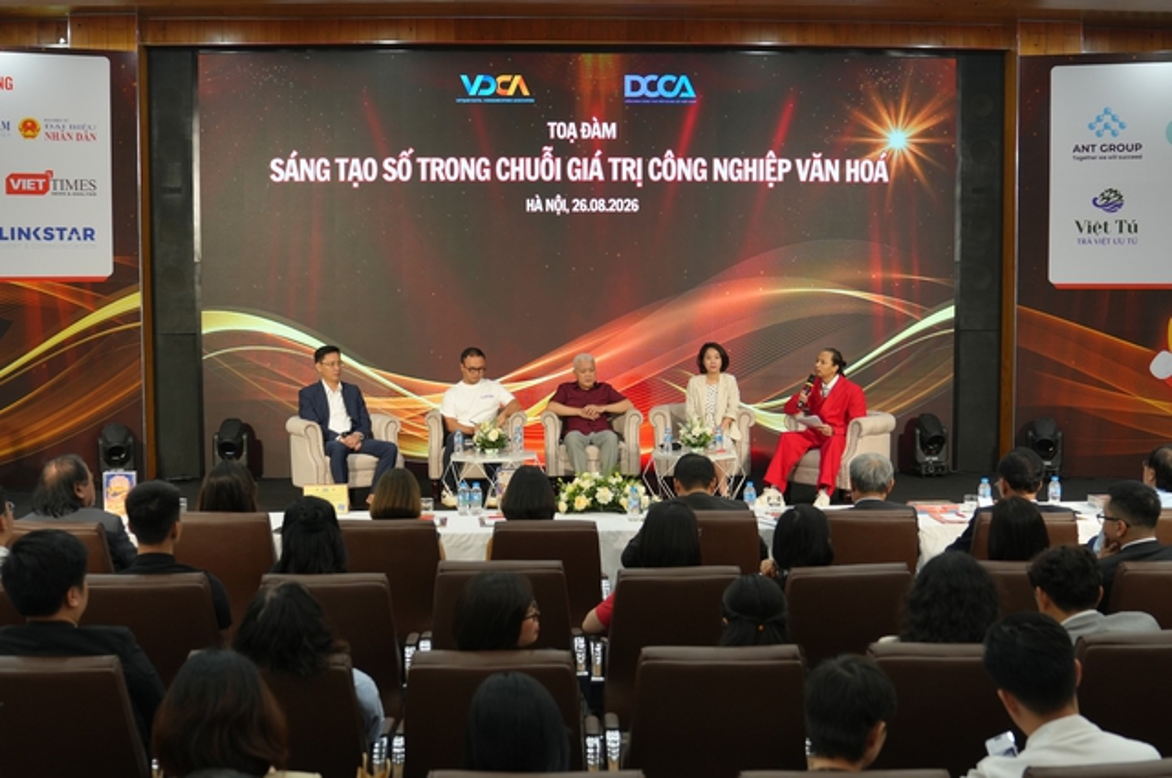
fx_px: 1171
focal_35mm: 36
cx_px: 586
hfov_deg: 53.2
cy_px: 389
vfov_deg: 36.8
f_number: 2.8
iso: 500
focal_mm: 24
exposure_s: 1/100
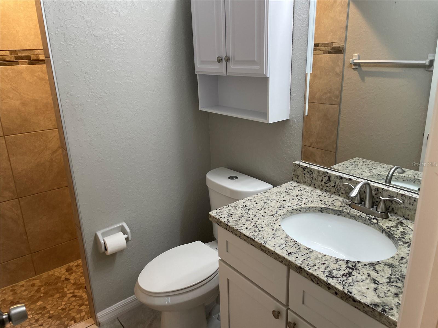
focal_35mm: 26
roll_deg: +3.0
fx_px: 329
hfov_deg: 67.3
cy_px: 164
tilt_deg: -16.6
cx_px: 219
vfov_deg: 53.1
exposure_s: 1/60
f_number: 1.6
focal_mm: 4.2
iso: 80
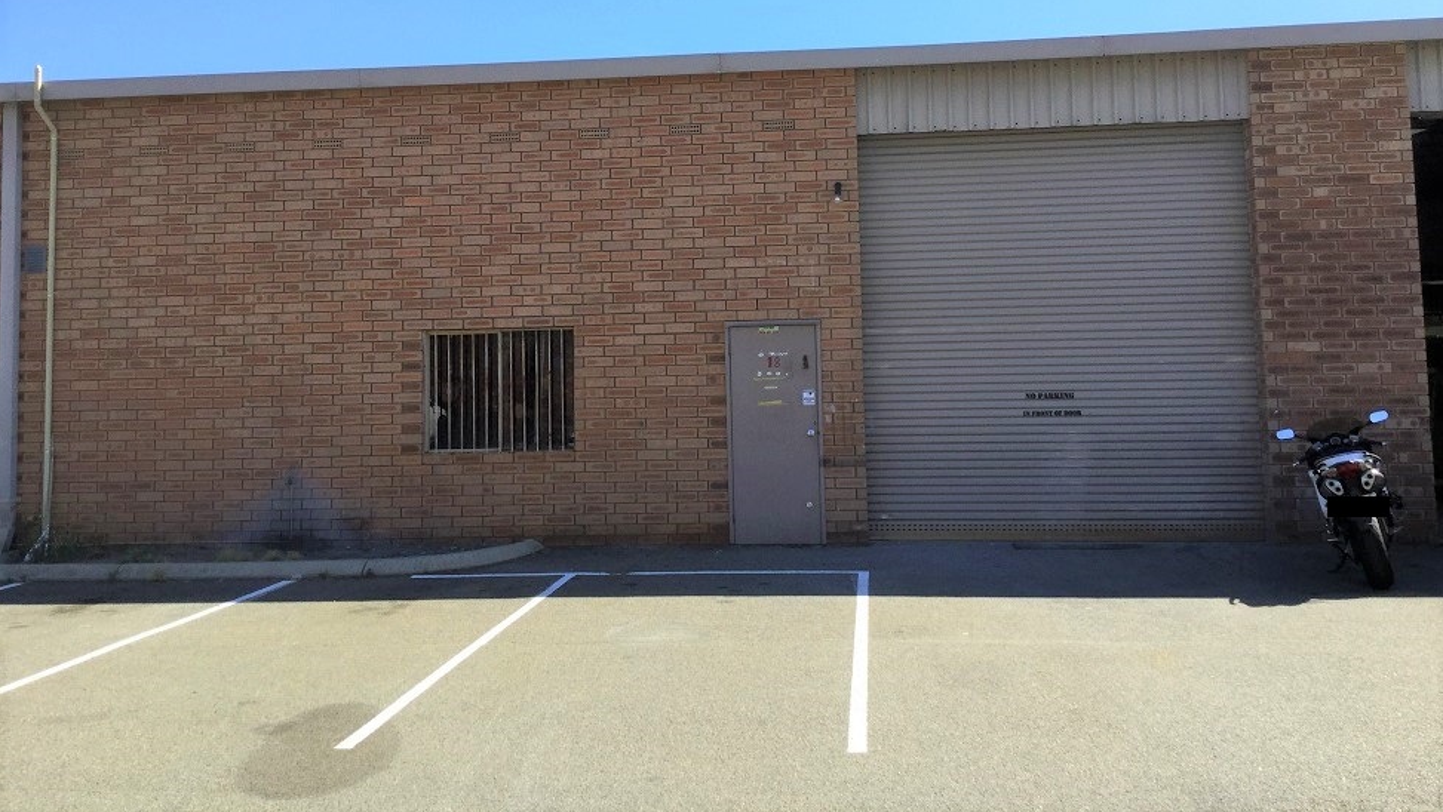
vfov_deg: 34.4
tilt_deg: +3.7
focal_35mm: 34
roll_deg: +0.4
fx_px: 1301
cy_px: 275
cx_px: 725
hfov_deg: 58.0
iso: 25
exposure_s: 1/867
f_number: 2.4
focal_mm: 3.3
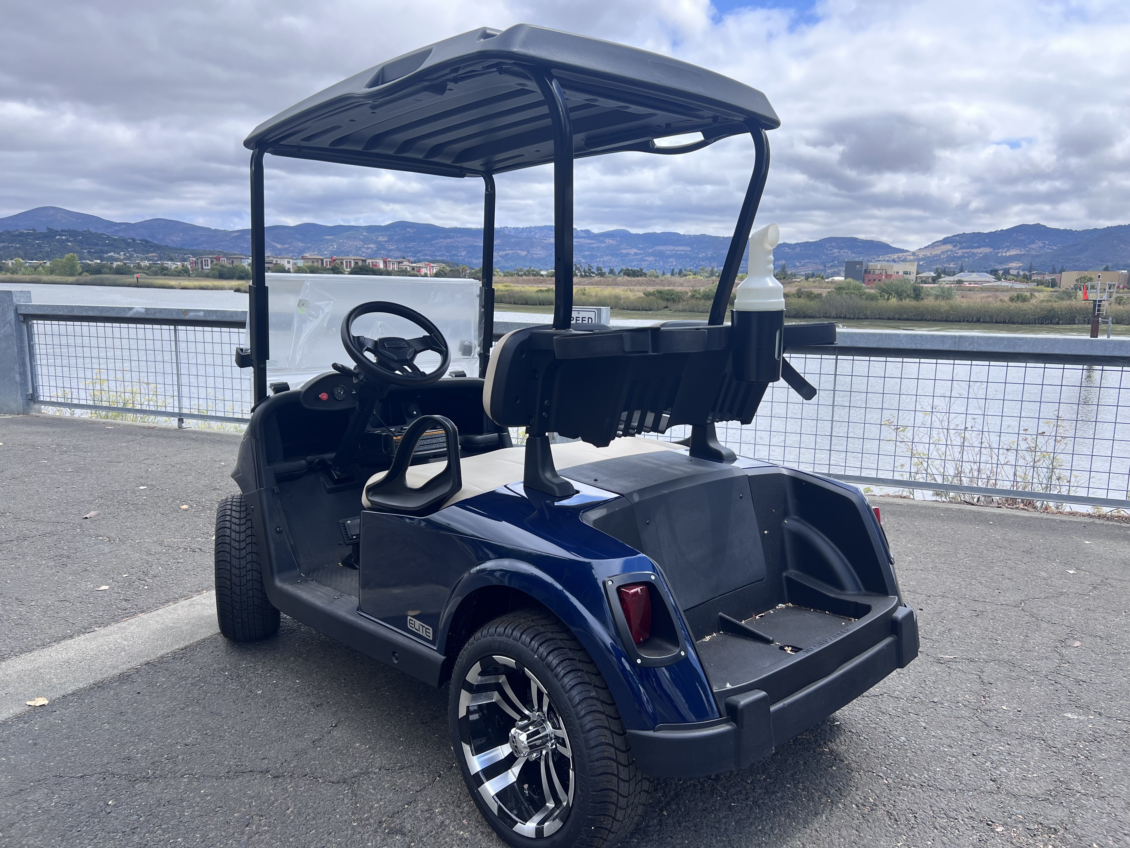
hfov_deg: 67.3
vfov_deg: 53.1
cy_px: 424
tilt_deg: -10.9
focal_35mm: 26
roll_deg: -1.2
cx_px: 565
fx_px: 849
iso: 50
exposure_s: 1/2695
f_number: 1.5
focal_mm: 5.7
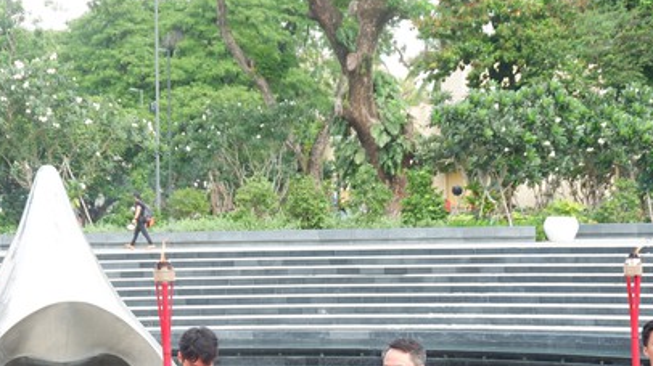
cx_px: 310
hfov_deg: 19.0
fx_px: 1956
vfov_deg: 10.7
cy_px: 320
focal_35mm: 113
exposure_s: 1/140
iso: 200
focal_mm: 40.2
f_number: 5.6
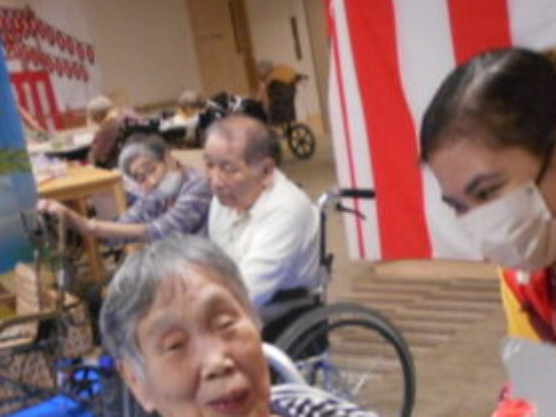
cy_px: 421
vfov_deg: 21.8
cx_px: 460
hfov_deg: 29.0
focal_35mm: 65
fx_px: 1044
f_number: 3.4
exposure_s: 1/25
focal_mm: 5.1
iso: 400
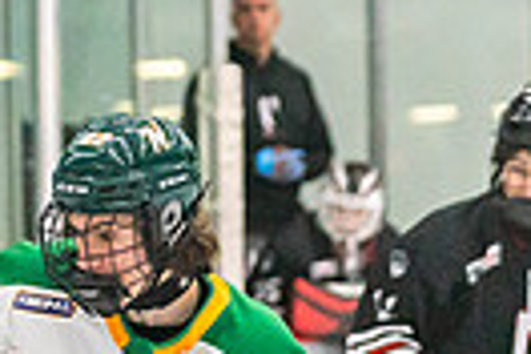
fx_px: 8141
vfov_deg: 2.5
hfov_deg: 3.7
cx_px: 89
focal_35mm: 552
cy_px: 652
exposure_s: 1/1250
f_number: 2.8
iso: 3200
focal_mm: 100
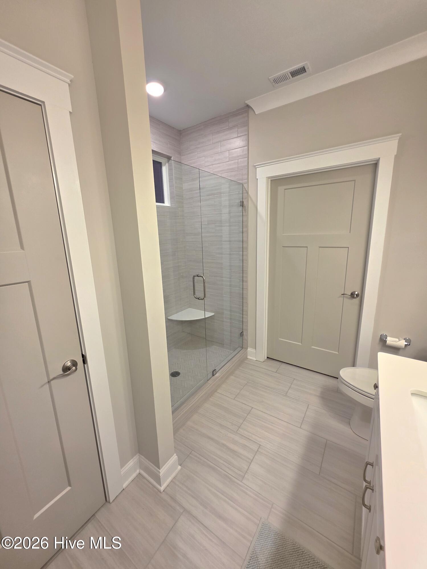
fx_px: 214
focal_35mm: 13
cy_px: 284
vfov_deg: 106.2
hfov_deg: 89.9
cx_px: 214
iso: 125
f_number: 1.9
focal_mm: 2.2
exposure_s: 1/120
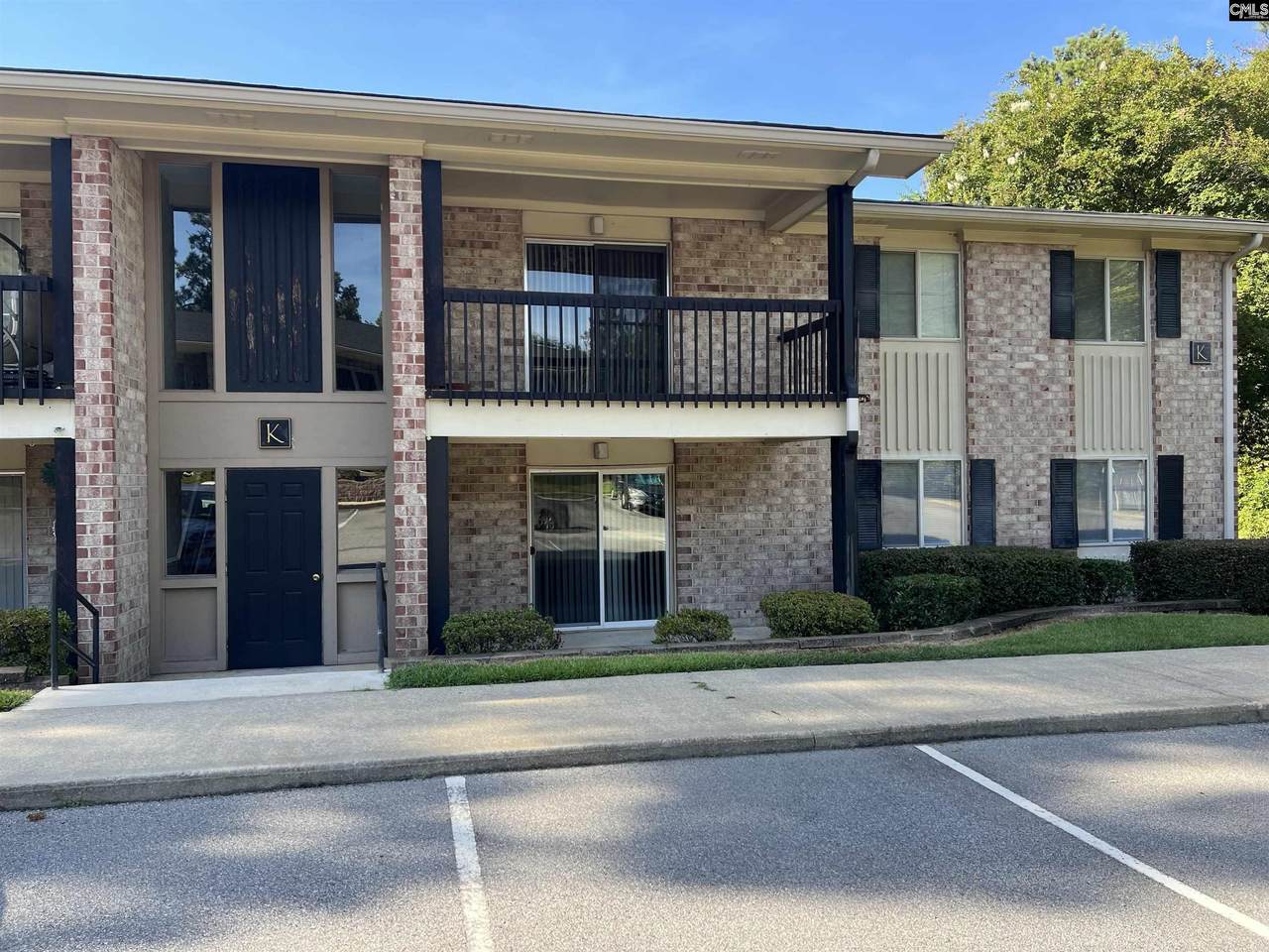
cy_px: 476
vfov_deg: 53.1
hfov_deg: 67.3
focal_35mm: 26
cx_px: 634
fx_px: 953
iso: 50
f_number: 1.5
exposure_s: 1/588
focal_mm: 5.7
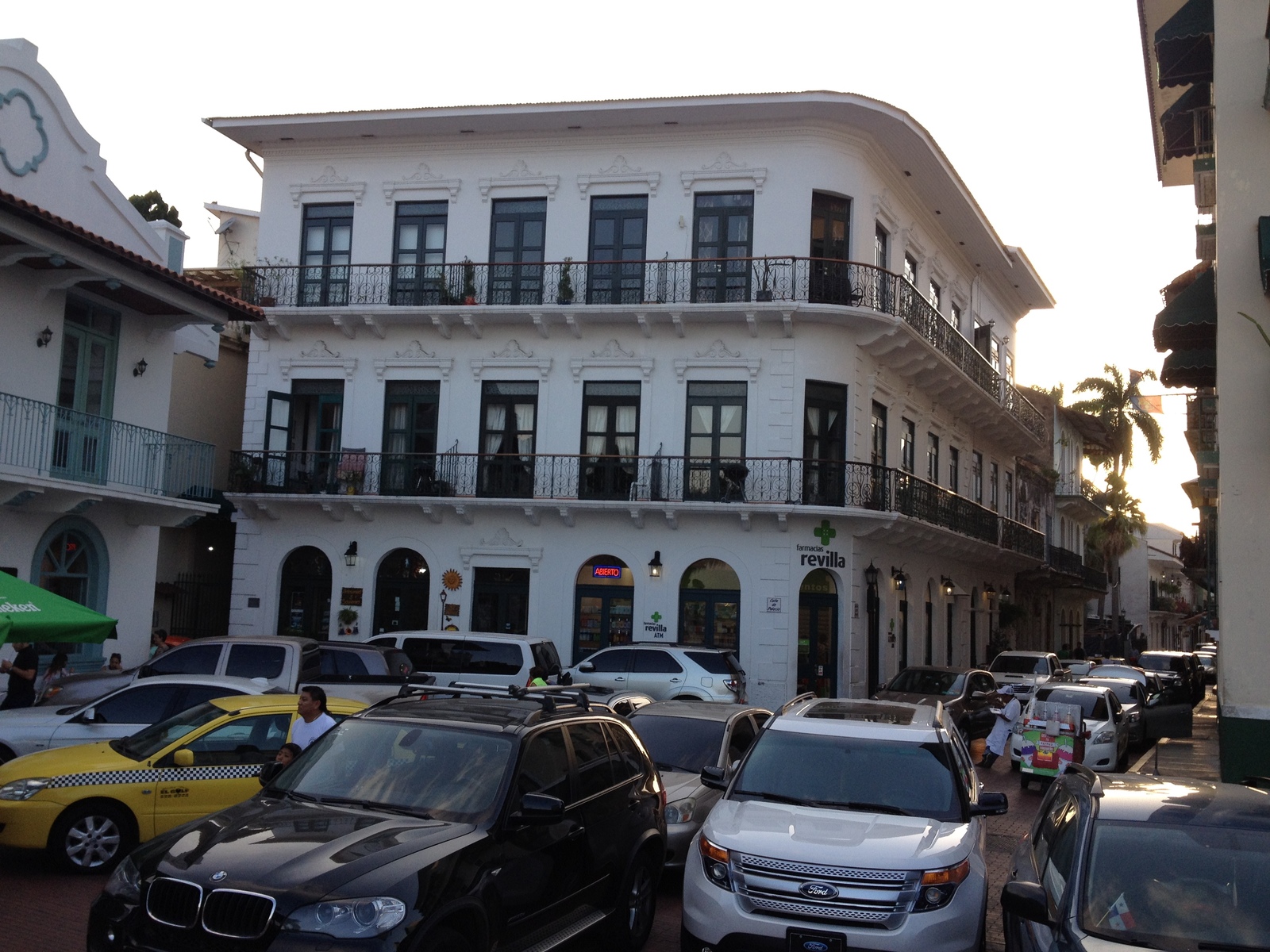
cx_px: 635
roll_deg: -2.1
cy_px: 476
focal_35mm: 35
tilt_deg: +4.0
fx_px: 1284
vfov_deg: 40.7
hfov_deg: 52.6
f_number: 2.4
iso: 50
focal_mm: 4.28
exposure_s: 1/332
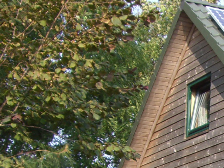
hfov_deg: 15.0
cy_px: 227
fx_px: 796
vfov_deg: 11.7
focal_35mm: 123
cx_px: 323
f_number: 2.7
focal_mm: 6.2
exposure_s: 1/500
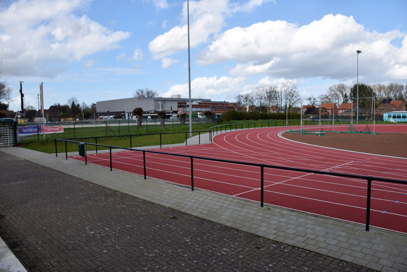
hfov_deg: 67.4
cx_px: 204
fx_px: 305
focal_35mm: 27
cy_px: 136
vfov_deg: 47.9
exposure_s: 1/400
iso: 100
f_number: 6.3
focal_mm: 18
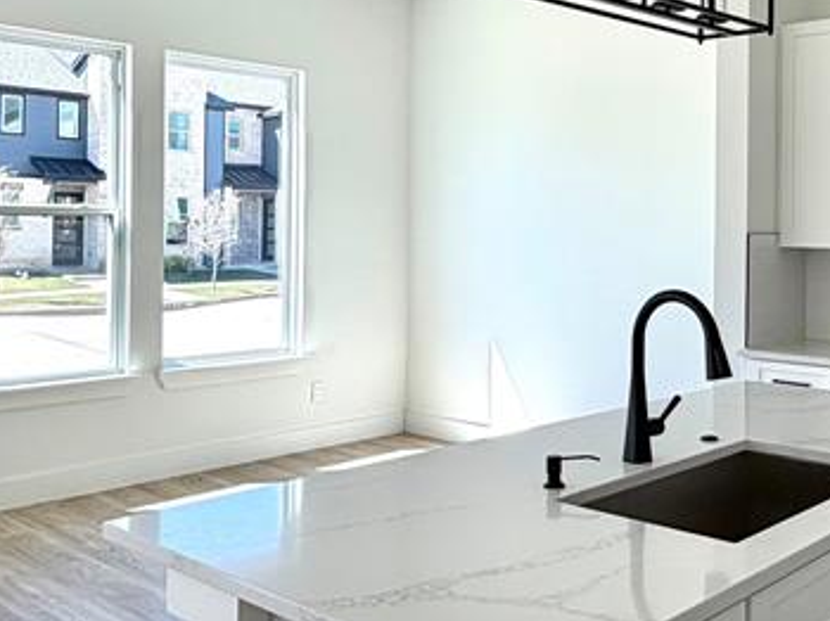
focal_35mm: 41
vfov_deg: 34.9
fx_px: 982
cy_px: 228
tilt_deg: -0.1
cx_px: 619
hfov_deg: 44.3
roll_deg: +0.3
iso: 40
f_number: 2.2
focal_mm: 2.22
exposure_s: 1/184
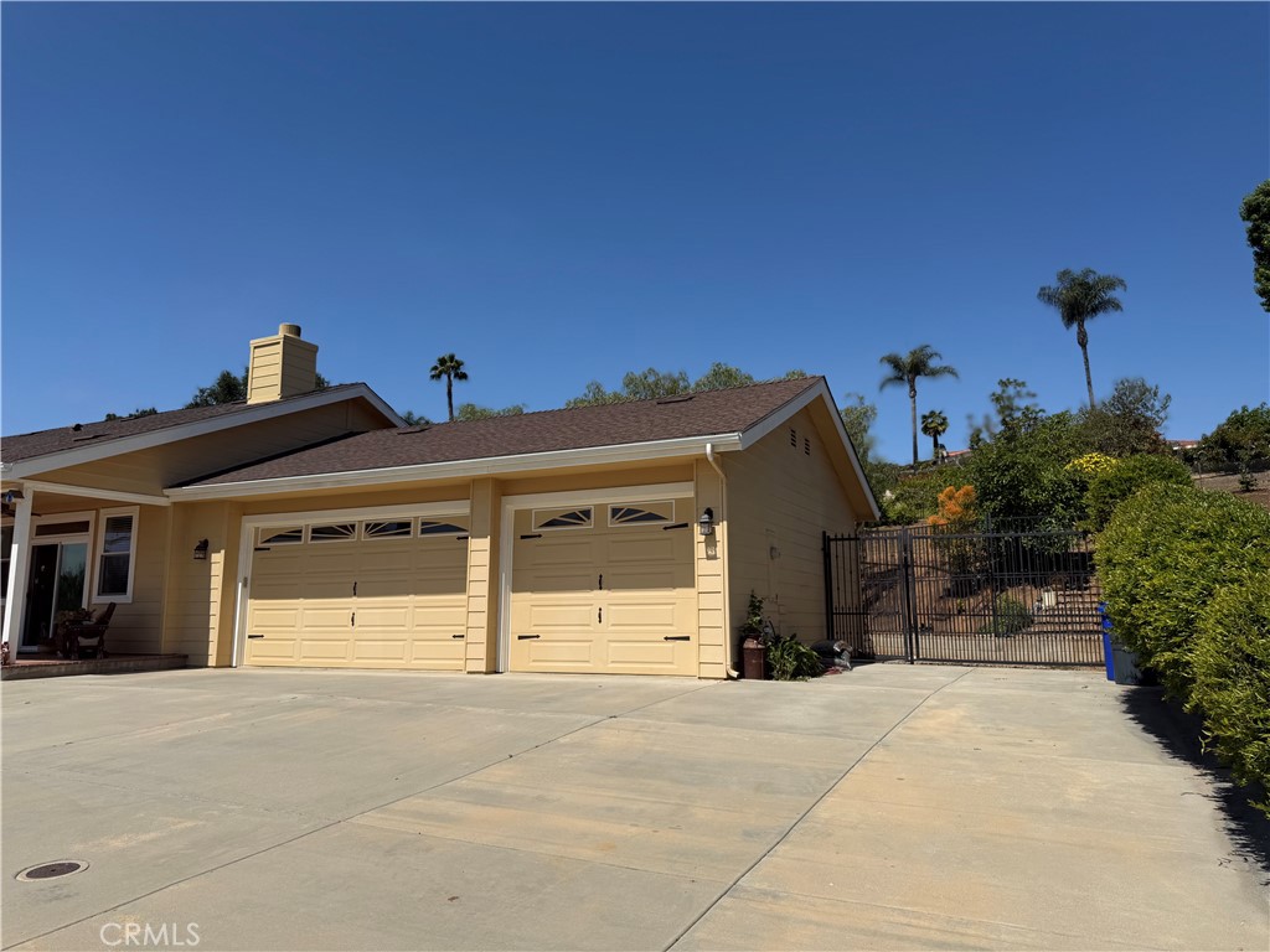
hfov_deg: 71.6
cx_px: 635
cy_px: 476
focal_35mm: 24
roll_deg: +0.6
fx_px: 881
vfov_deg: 56.8
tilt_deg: +9.3
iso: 80
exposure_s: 1/8130
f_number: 1.78
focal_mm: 6.76
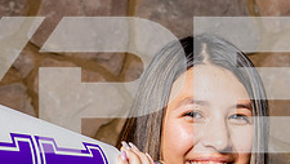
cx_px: 18
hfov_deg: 18.1
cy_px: 242
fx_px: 893
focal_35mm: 116
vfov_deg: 10.2
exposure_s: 1/250
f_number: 5.6
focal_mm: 43
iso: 200
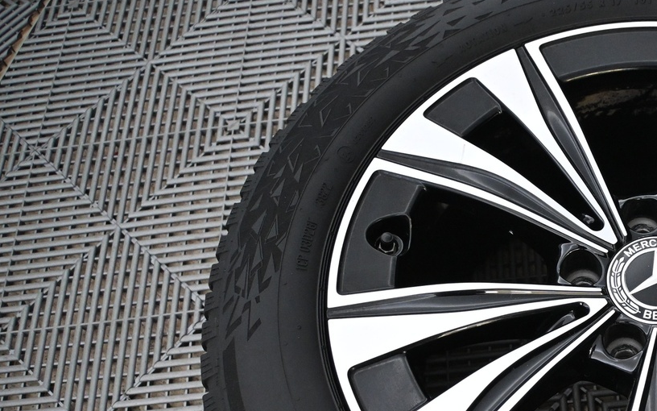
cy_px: 368
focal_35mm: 93
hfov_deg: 21.7
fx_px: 1657
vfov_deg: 14.0
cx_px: 651
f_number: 4.8
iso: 2500
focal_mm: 30.5
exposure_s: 1/125
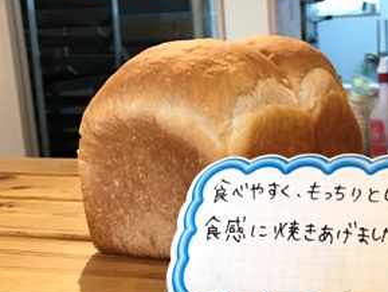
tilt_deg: -13.2
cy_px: 225
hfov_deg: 29.6
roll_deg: +1.9
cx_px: 364
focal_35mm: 62
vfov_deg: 23.4
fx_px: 695
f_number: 1.8
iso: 25
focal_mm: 3.99
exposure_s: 1/33
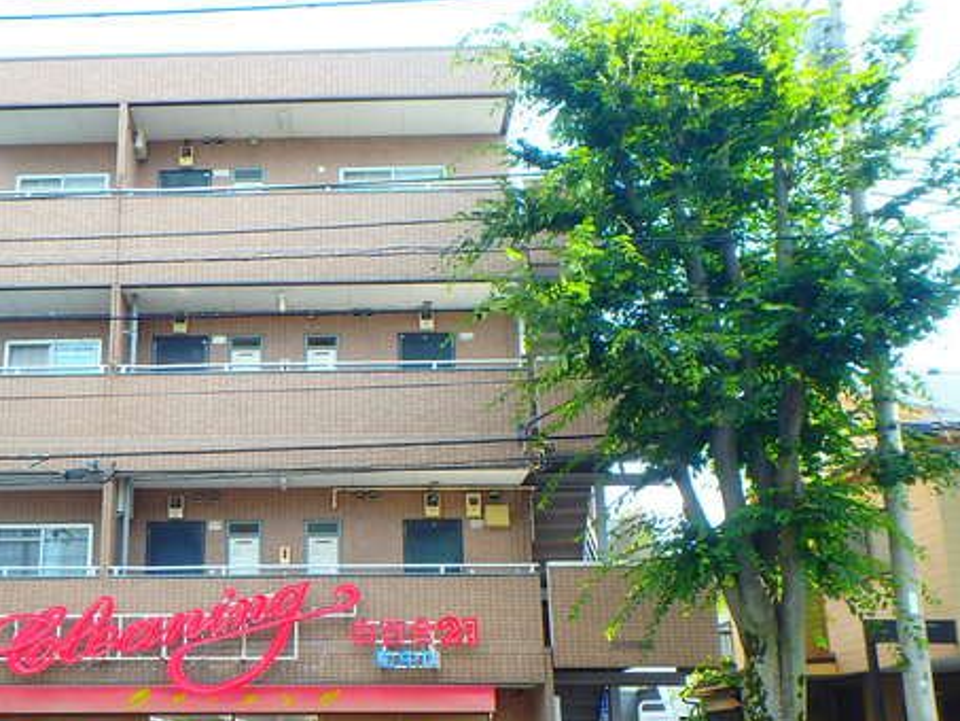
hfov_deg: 44.9
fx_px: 1137
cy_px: 435
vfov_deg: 35.0
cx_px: 303
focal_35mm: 41
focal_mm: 5.2
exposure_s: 1/125
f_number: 4.6
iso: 125
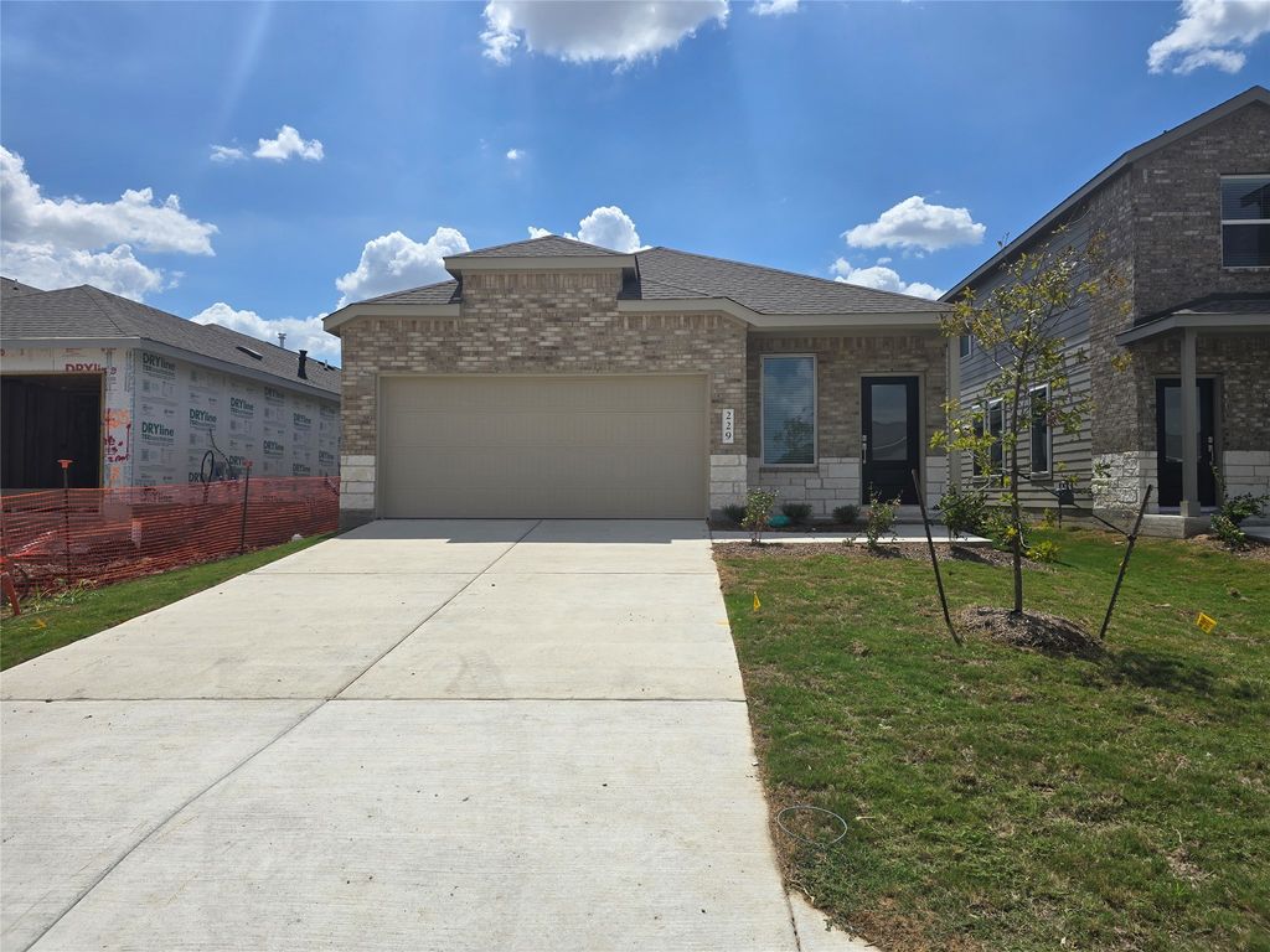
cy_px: 476
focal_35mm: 23
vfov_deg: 58.9
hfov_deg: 73.9
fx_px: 844
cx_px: 635
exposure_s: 1/1794
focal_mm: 6.3
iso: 12
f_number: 1.7
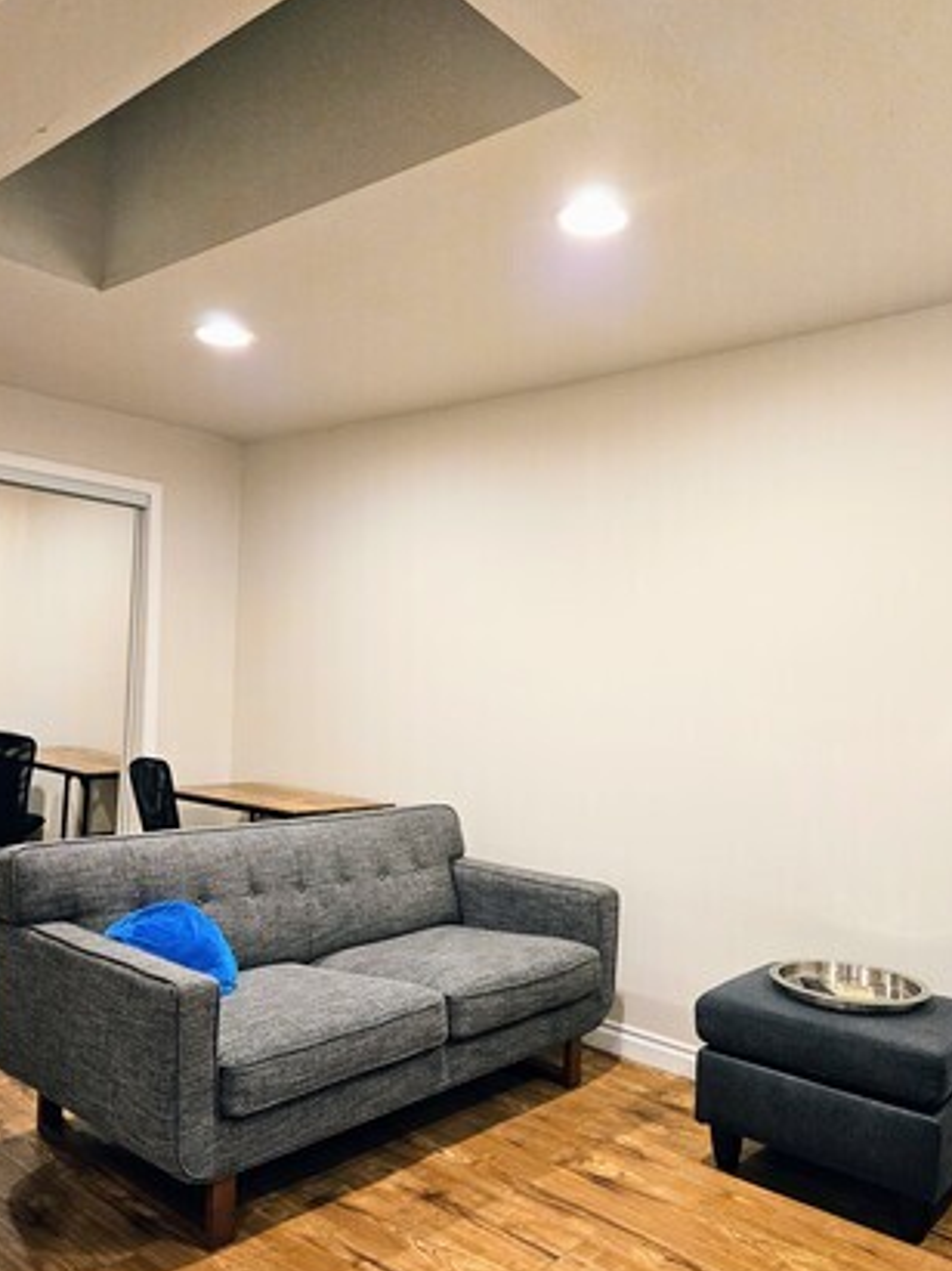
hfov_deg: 49.7
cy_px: 699
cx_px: 512
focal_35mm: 28
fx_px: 1027
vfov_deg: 63.3
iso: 640
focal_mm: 5.4
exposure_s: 1/120
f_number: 1.8
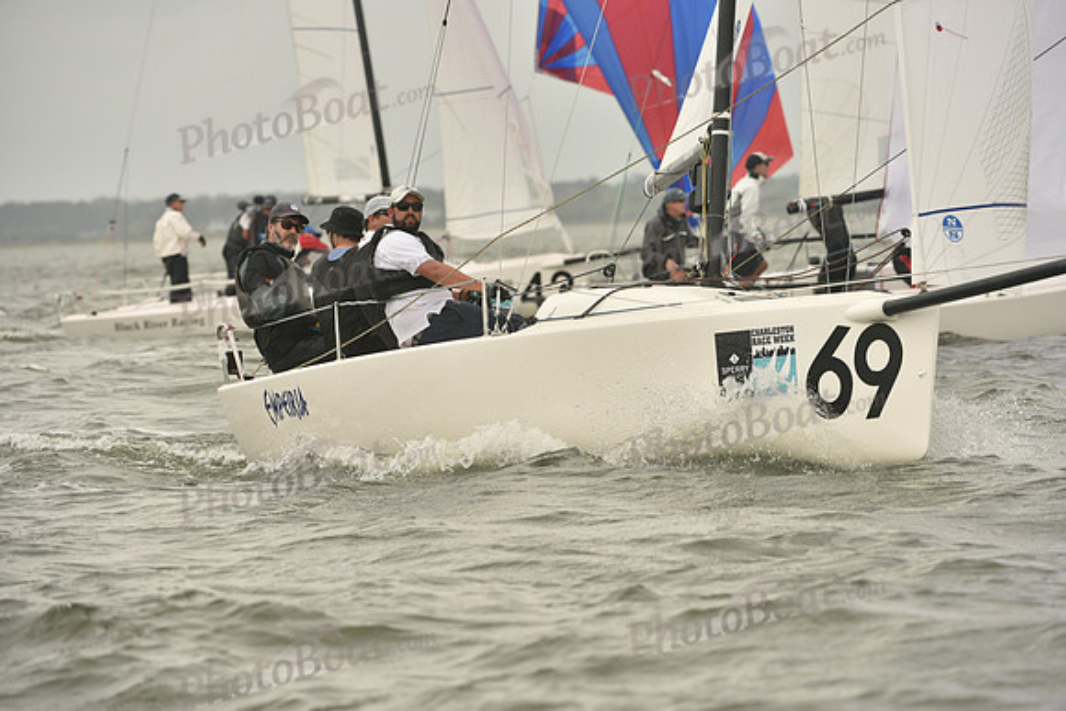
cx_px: 533
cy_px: 356
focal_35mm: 310
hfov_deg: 6.6
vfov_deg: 4.4
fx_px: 9181
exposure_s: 1/1000
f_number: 8
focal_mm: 310
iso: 320
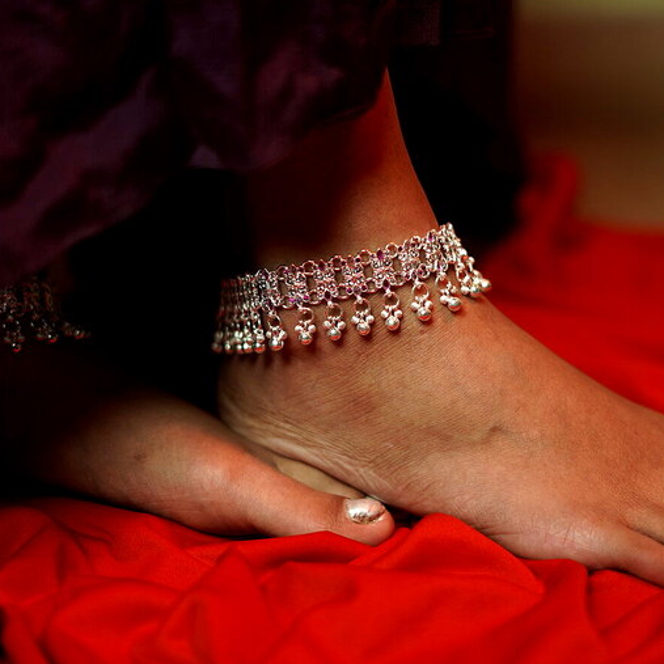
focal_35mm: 67
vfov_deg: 25.7
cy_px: 316
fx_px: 1454
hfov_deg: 25.7
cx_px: 346
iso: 400
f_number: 1.8
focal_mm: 50
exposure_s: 1/160
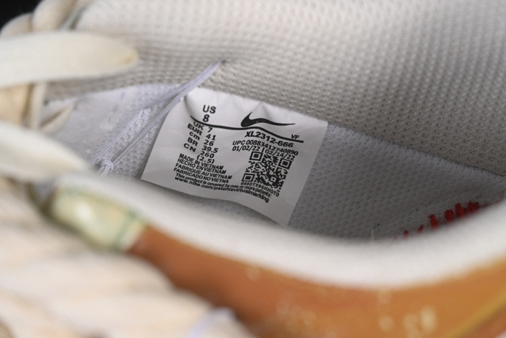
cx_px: 253
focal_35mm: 75
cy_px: 169
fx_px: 1054
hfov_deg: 27.0
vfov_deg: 18.2
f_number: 7.1
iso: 160
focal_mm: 50
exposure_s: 1/80
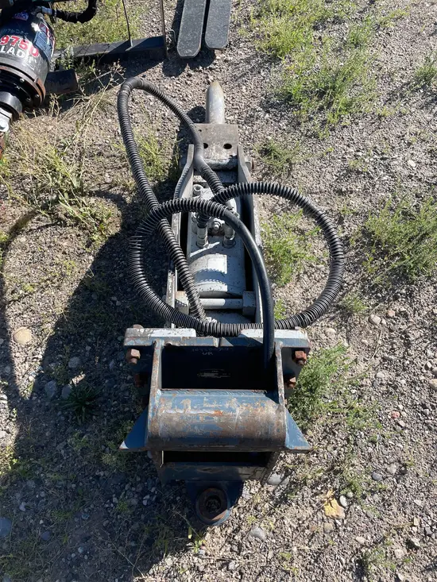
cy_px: 291
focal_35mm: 26
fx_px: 438
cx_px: 218
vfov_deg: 67.3
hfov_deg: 53.1
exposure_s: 1/2353
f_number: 1.6
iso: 50
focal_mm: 4.2
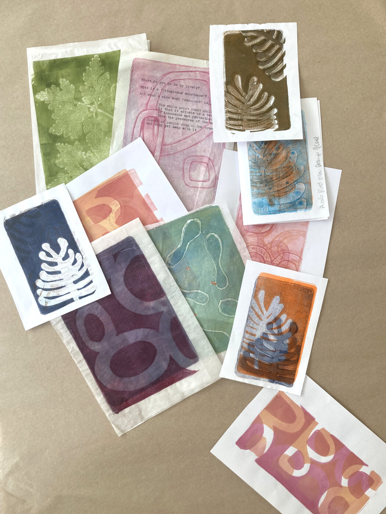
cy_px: 257
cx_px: 193
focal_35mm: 28
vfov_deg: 63.4
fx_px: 416
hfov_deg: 49.7
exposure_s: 1/121
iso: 40
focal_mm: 4
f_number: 1.8
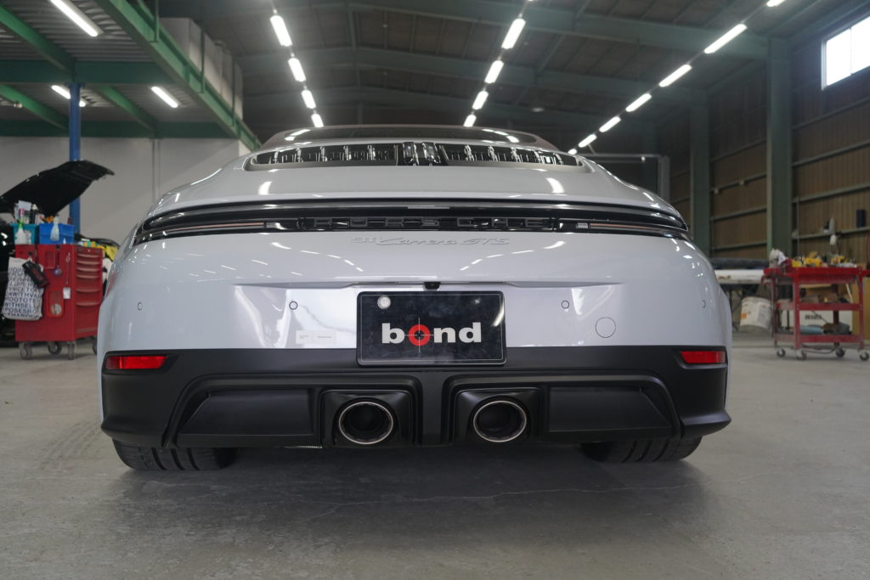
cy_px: 290
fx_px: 846
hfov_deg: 54.4
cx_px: 435
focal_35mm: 35
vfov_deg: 37.9
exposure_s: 1/160
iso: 2500
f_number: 5
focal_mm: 35
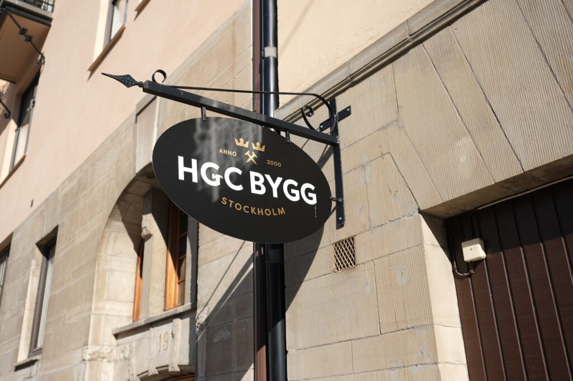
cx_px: 286
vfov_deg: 37.8
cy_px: 190
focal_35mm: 35
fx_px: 557
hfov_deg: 54.4
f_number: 2.2
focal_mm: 23
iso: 160
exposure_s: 1/4000
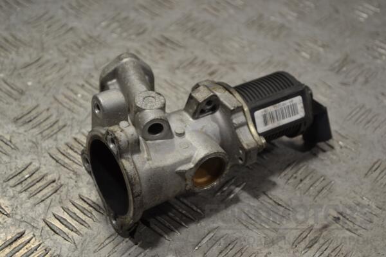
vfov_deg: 18.9
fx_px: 772
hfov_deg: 28.1
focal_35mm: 72
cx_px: 193
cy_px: 128
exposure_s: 1/30
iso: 125
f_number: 5.6
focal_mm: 48
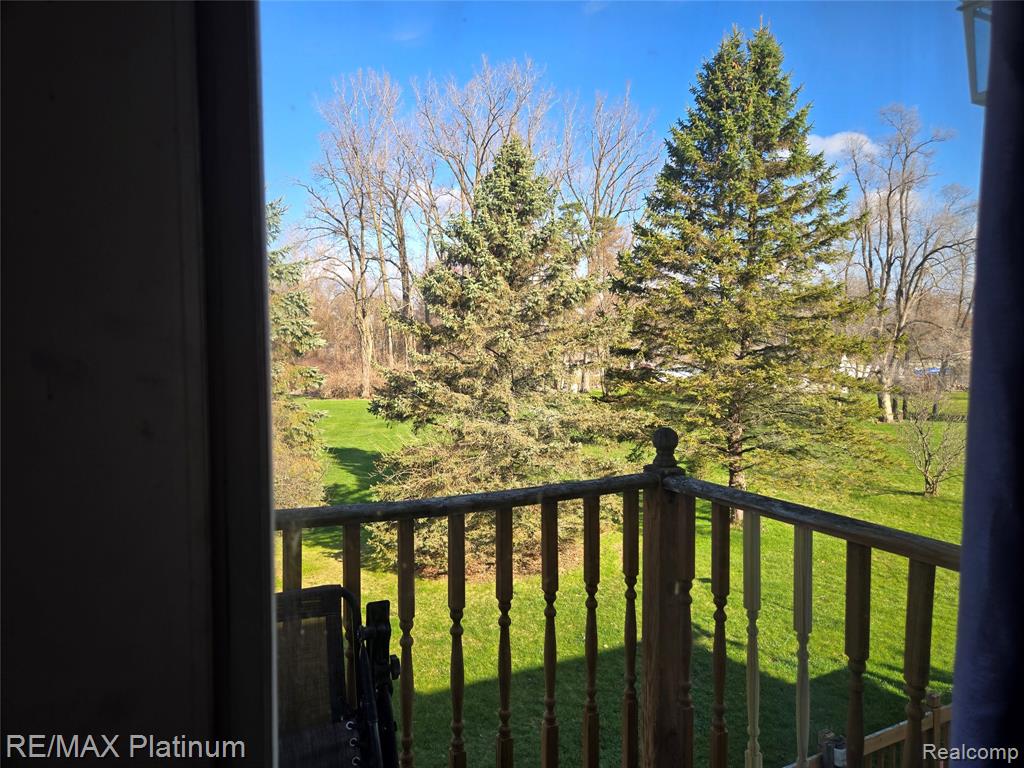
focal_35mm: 23
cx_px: 512
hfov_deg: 73.9
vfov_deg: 58.9
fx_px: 680
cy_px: 384
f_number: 1.8
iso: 25
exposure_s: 1/387
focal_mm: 5.4
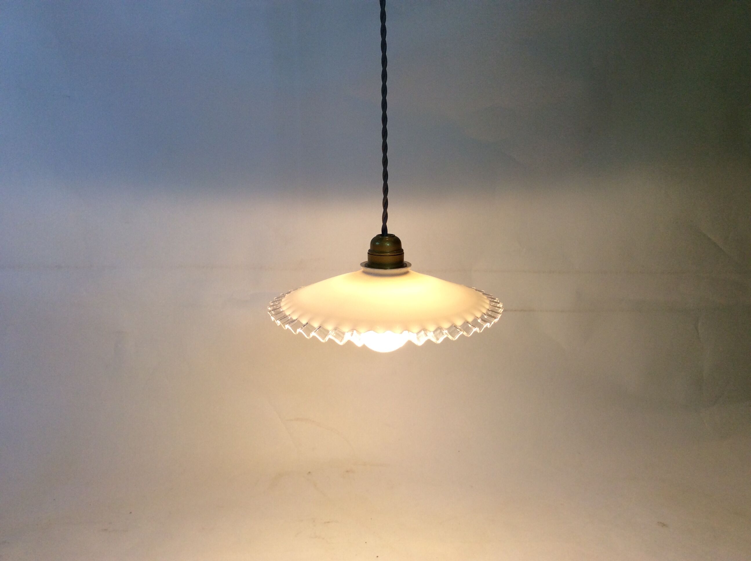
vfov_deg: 44.1
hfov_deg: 56.9
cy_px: 280
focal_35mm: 32
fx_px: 693
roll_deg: +1.2
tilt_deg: -12.4
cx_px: 376
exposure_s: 1/100
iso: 50
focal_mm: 3.3
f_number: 2.4
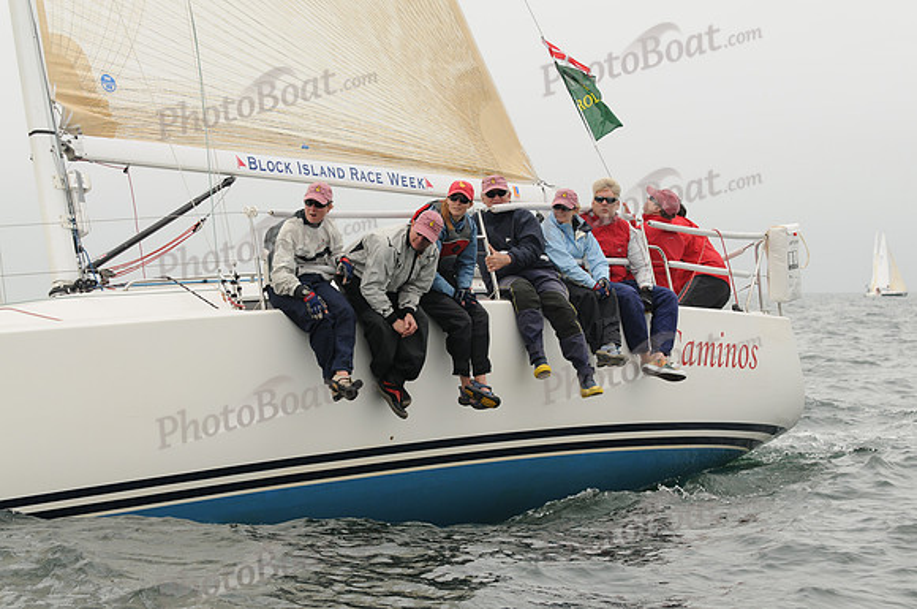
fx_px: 2671
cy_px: 304
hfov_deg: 19.5
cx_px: 458
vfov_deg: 13.0
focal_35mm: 105
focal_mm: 70
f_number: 5.6
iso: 200
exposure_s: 1/640
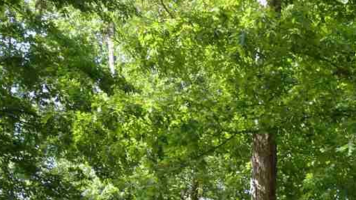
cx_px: 470
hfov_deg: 27.5
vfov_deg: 15.2
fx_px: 594
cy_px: 409
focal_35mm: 63
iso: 200
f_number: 5.6
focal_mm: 10
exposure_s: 1/125
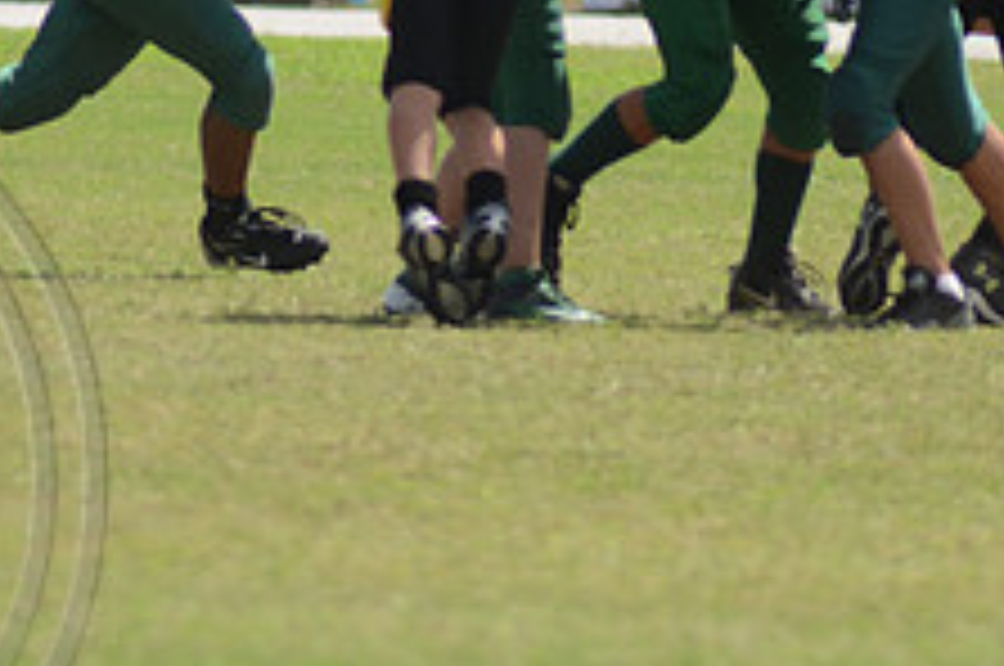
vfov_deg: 1.2
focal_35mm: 1170
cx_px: 455
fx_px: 32582
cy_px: 36
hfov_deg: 1.8
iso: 200
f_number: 5.6
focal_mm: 300
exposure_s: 1/800
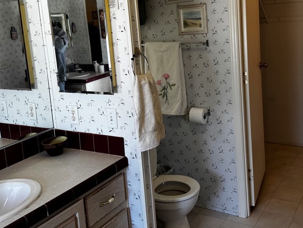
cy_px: 60
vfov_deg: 33.7
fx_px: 368
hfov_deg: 44.6
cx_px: 180
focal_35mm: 42
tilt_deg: -8.7
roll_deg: +3.8
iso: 100
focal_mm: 6.76
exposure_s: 1/120
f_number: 1.78
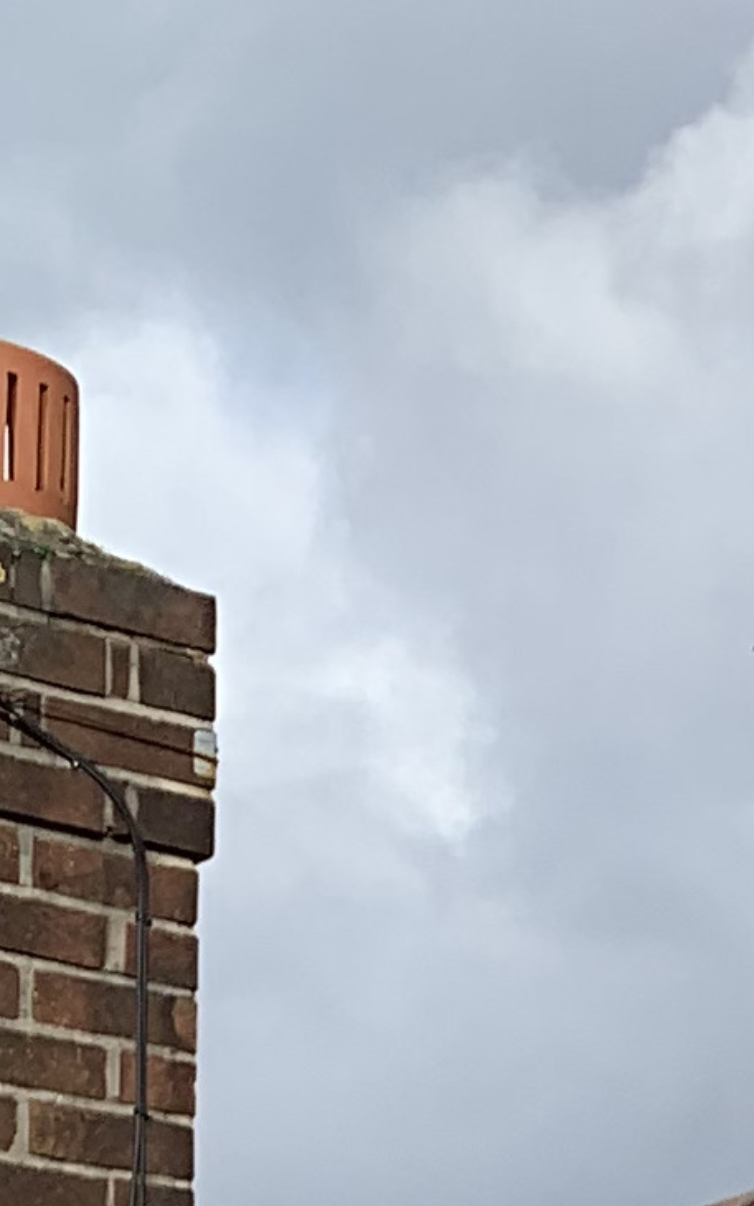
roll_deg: -4.3
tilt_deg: -8.6
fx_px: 4997
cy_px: 3092
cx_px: 2029
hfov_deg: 7.8
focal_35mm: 152
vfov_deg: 11.1
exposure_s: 1/2257
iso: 25
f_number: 1.8
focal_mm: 4.25
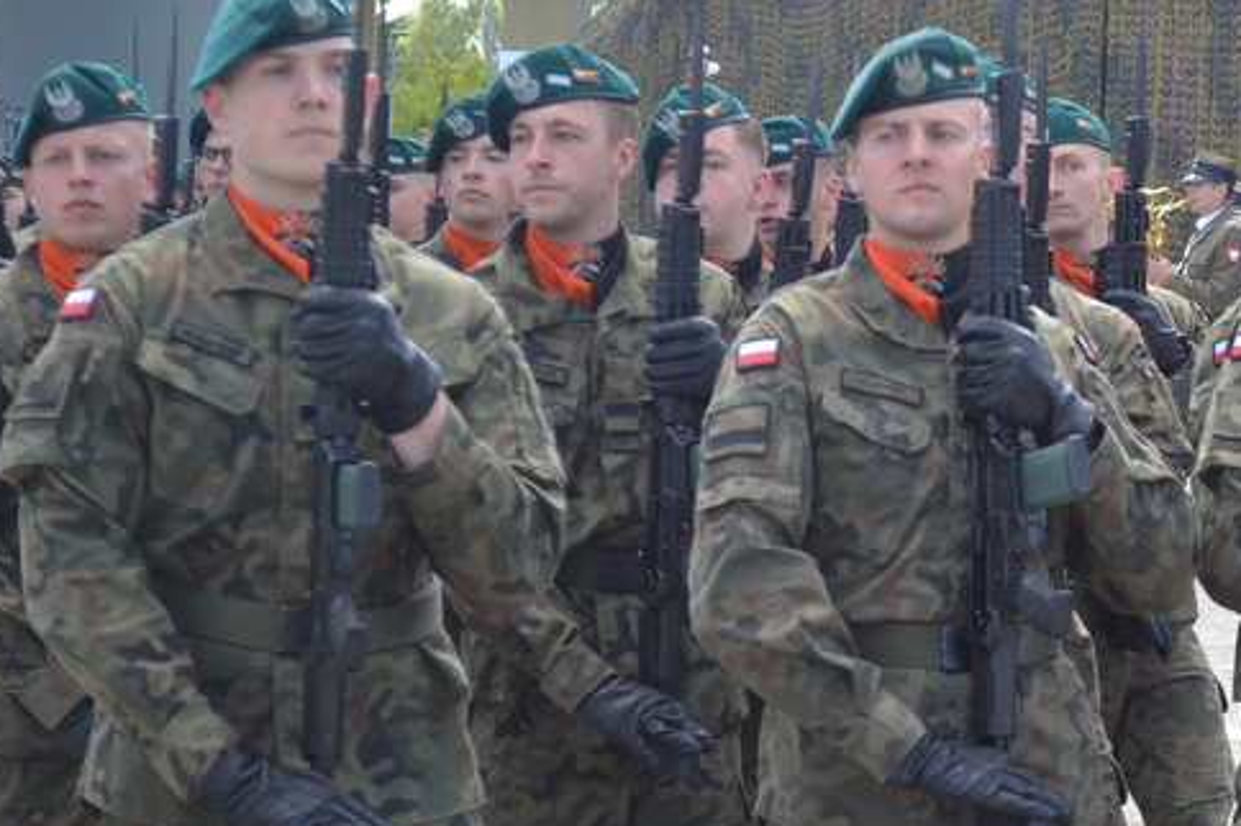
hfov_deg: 14.0
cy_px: 398
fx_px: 5025
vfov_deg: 9.4
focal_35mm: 146
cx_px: 1078
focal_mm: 55
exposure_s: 1/500
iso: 640
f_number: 5.6
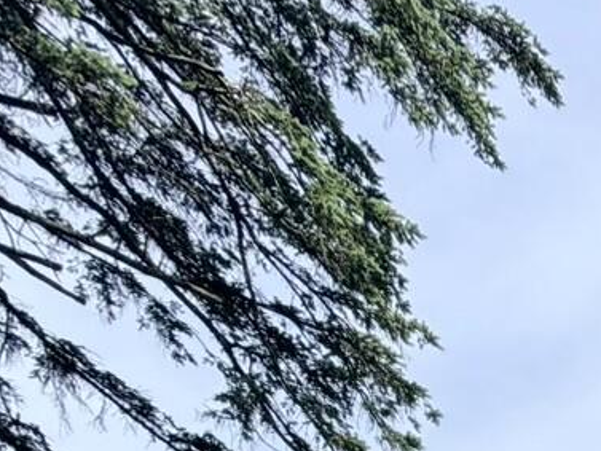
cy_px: 994
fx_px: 1320
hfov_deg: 17.3
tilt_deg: +9.3
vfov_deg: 14.6
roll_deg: -2.1
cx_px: 1245
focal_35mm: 76
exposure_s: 1/770
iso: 32
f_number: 2.2
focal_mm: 2.22
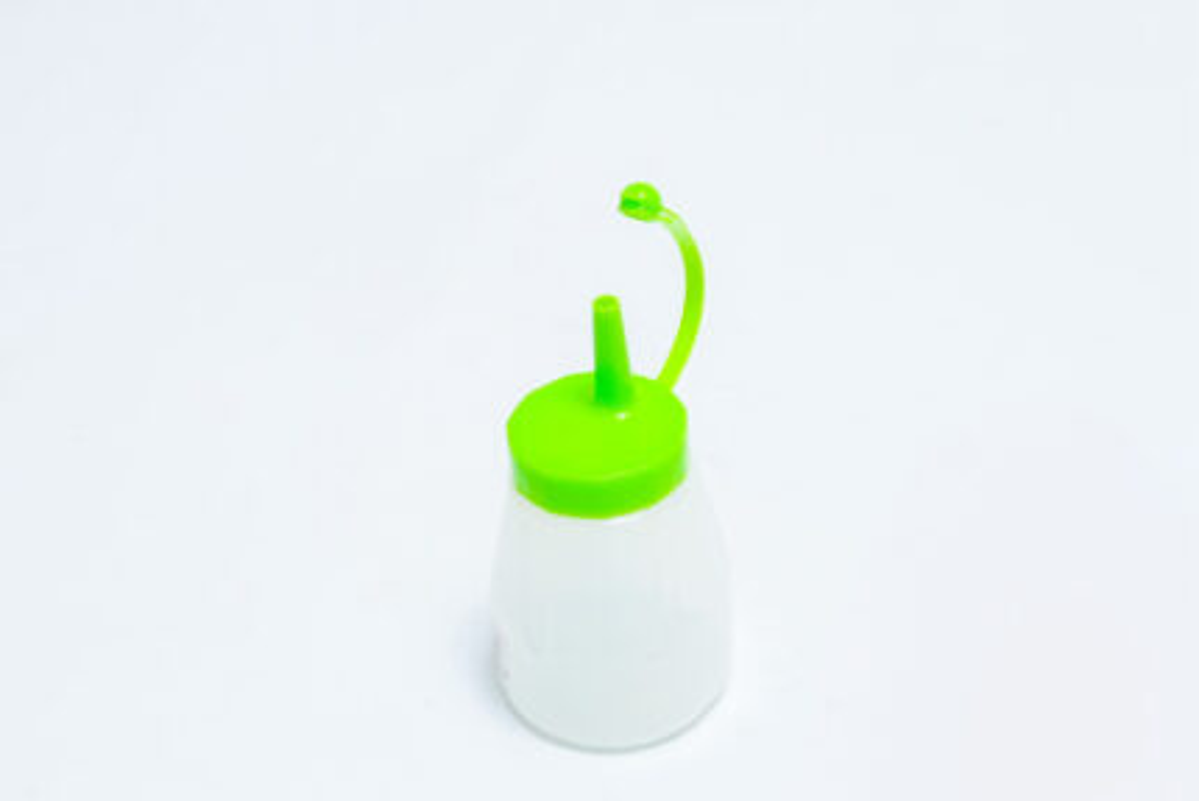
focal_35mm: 54
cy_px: 400
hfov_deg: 36.9
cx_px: 600
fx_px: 1799
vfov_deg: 25.1
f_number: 11
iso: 3200
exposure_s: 1/125
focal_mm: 36
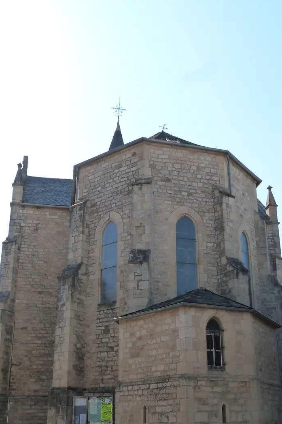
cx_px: 165
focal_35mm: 42
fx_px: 494
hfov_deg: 31.8
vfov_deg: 46.1
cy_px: 256
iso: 160
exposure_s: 1/250
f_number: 5
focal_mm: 5.9
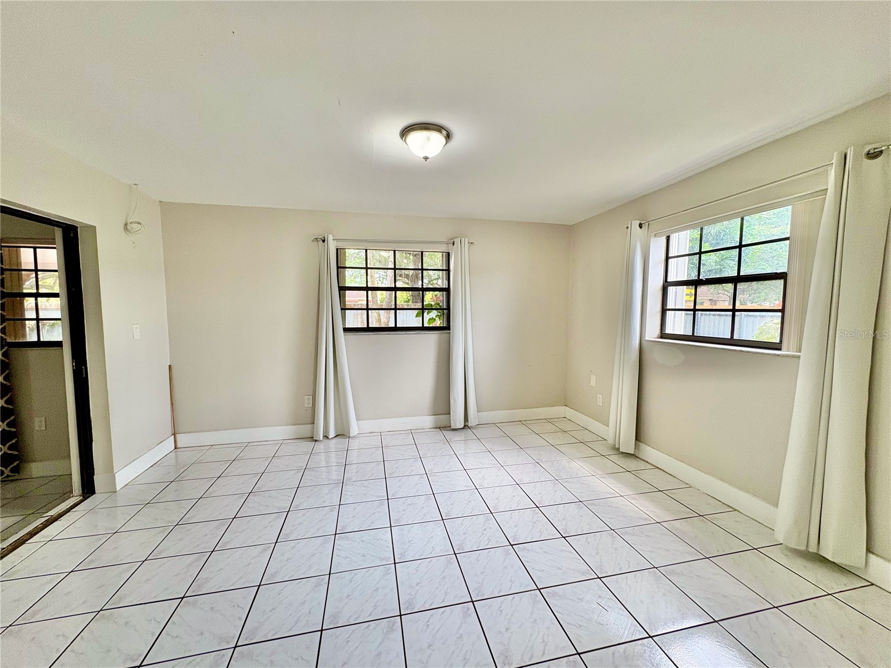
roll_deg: +0.0
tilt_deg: -3.8
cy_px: 334
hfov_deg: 102.1
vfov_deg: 85.7
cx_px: 446
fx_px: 360
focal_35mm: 14
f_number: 2.2
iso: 125
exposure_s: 1/120
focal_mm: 2.22
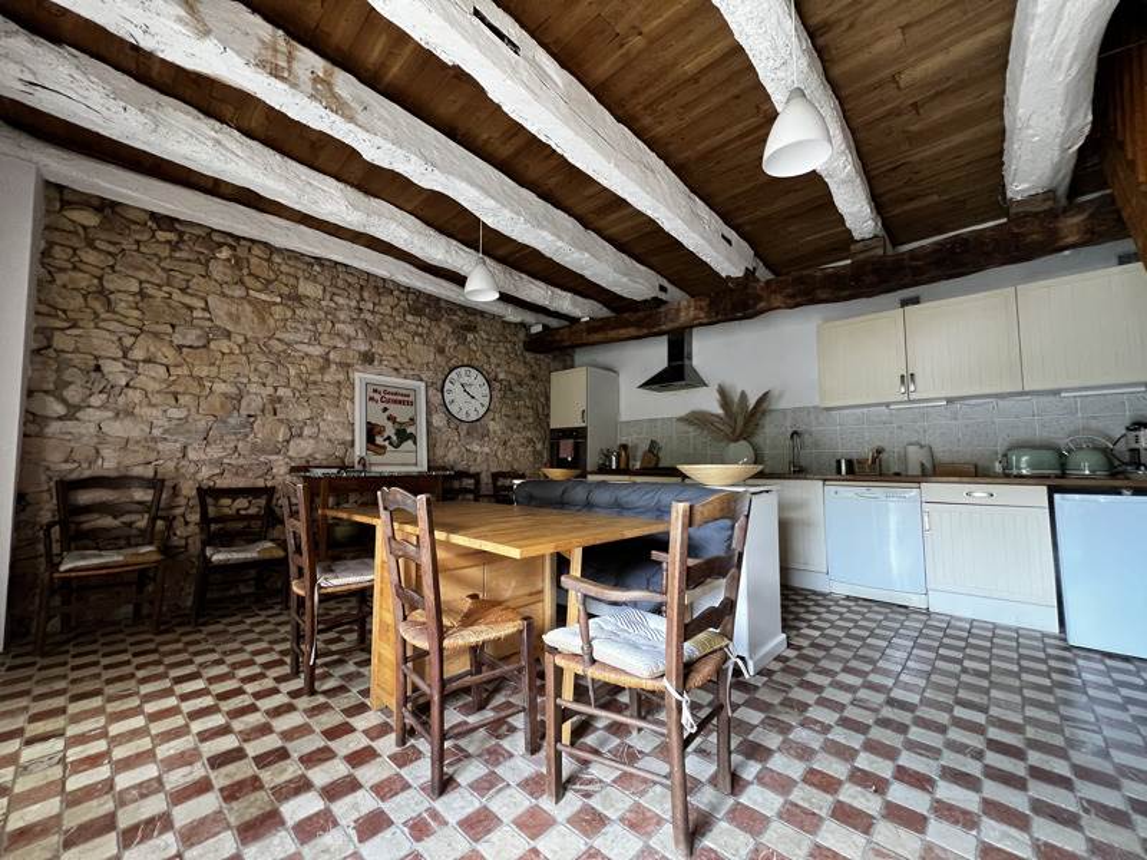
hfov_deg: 106.2
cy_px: 430
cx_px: 574
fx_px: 431
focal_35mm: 13
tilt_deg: +4.8
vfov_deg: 89.9
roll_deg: -0.2
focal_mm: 1.57
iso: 400
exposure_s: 1/60
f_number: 1.8
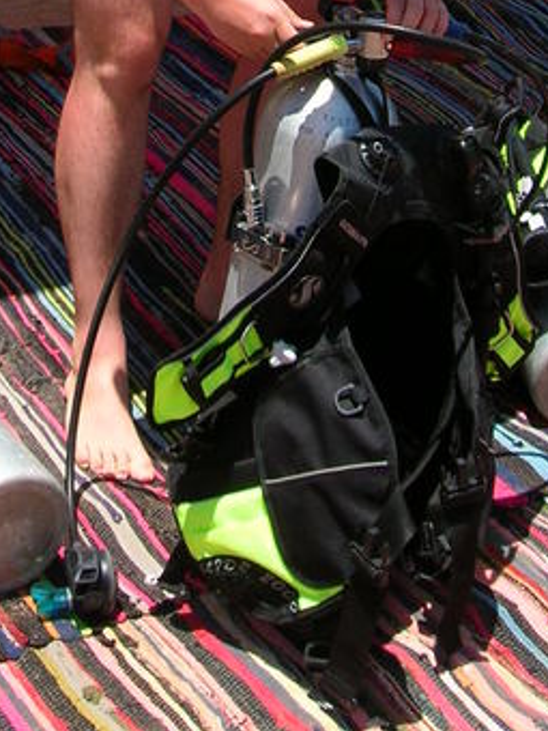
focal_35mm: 80
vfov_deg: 22.9
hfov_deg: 18.4
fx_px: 1689
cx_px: 242
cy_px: -92
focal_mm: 5.7
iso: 50
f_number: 4.9
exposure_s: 1/328
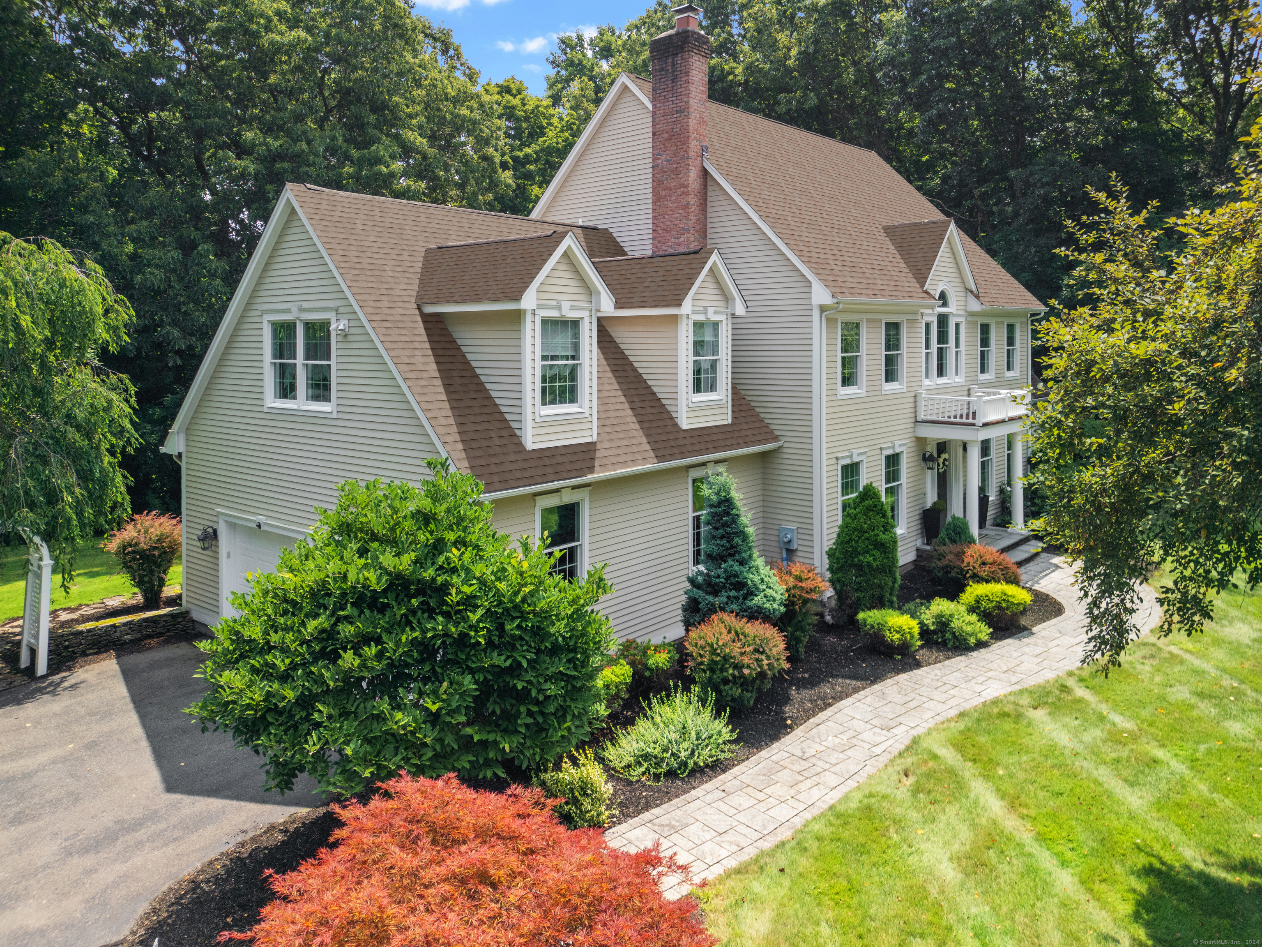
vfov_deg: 56.8
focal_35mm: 24
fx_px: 875
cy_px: 474
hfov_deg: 71.6
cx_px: 631
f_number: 1.7
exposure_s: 1/15
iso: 210
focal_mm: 6.72
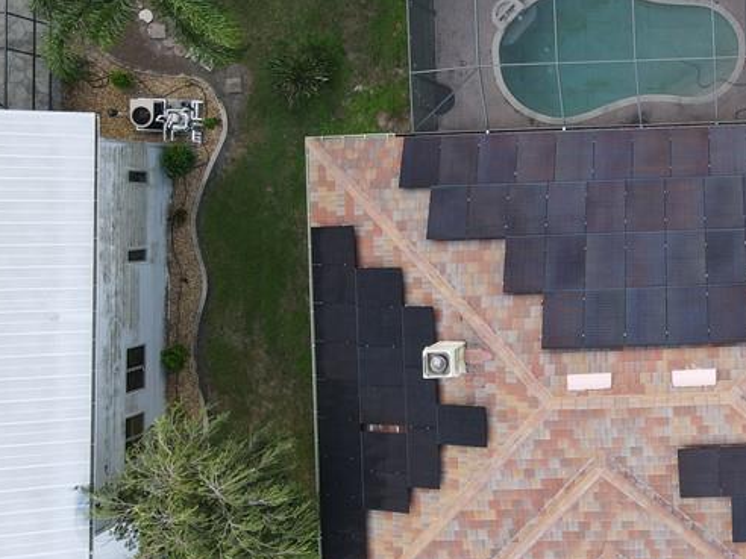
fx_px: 1078
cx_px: 708
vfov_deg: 28.9
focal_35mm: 50
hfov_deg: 35.3
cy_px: 191
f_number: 2.8
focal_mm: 4.5
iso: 110
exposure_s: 1/120
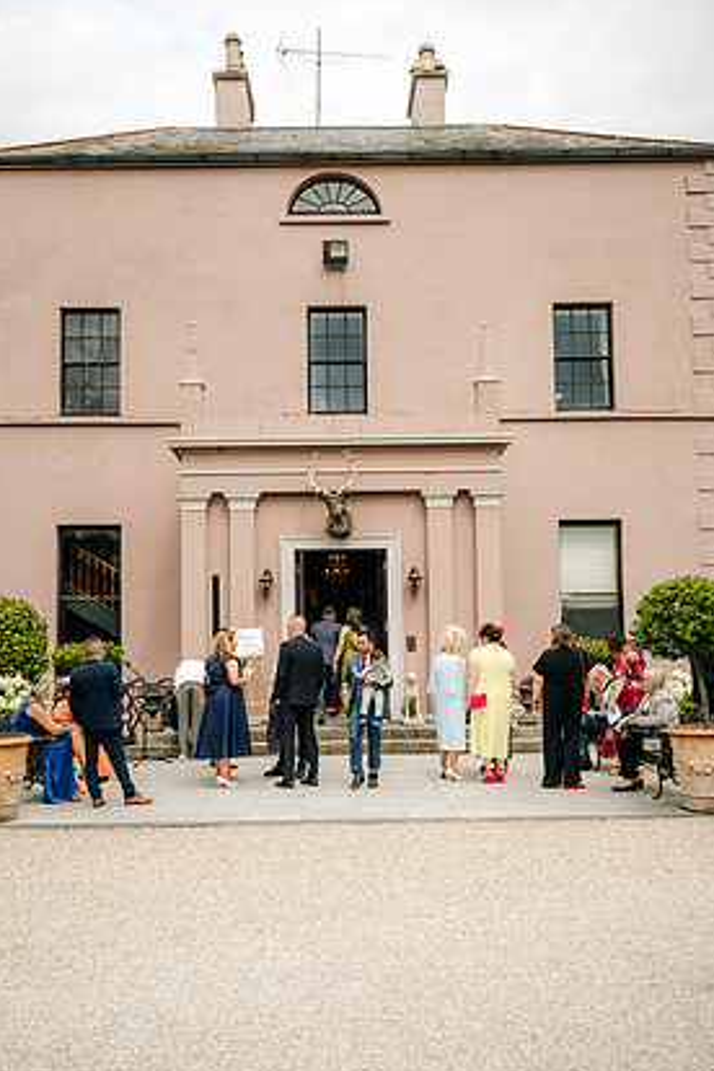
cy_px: 551
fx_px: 1130
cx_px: 336
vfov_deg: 50.7
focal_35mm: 38
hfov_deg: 35.0
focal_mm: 35
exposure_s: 1/2500
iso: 100
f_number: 2.5
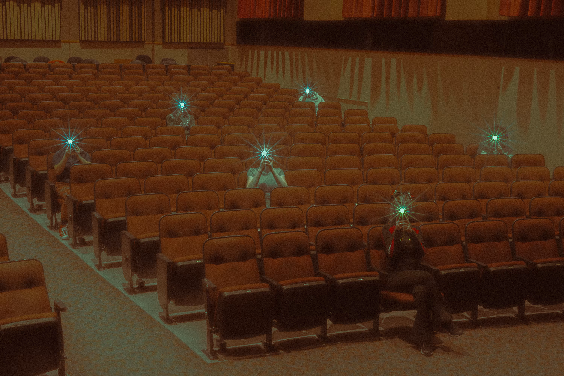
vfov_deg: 27.0
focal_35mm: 50
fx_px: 783
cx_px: 282
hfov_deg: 39.6
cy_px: 188
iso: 400
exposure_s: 4
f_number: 22
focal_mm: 50
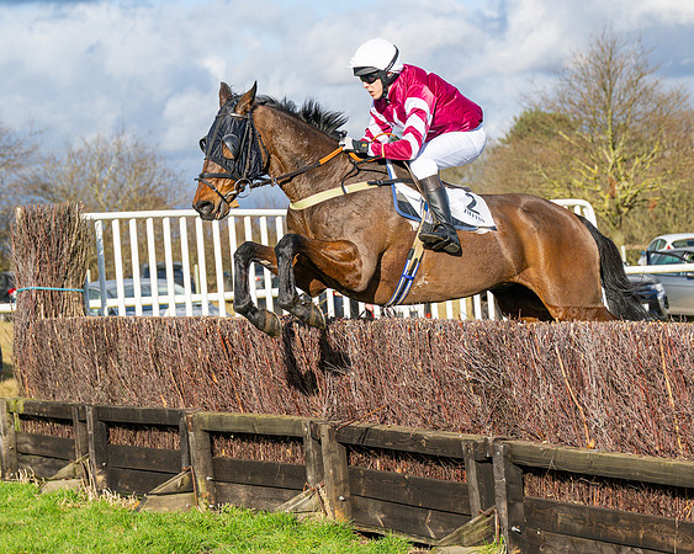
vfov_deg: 13.3
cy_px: 305
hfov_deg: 16.6
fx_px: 2376
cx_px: 440
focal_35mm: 116
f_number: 4
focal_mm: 70
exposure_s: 1/3200
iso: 200
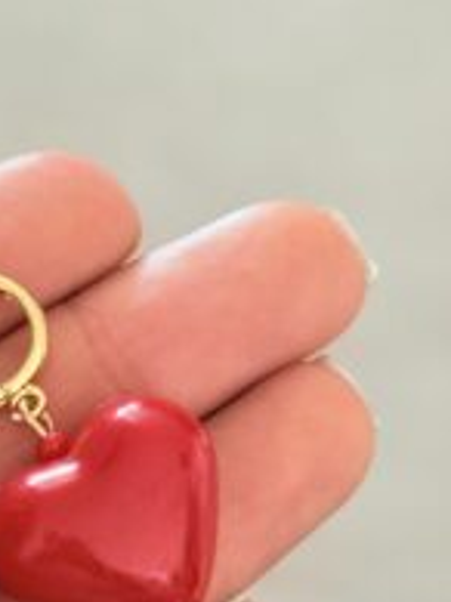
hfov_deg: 10.4
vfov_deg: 13.8
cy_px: 576
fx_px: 2452
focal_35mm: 141
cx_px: -59
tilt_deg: -56.8
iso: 160
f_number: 1.78
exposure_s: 1/60
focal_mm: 6.76
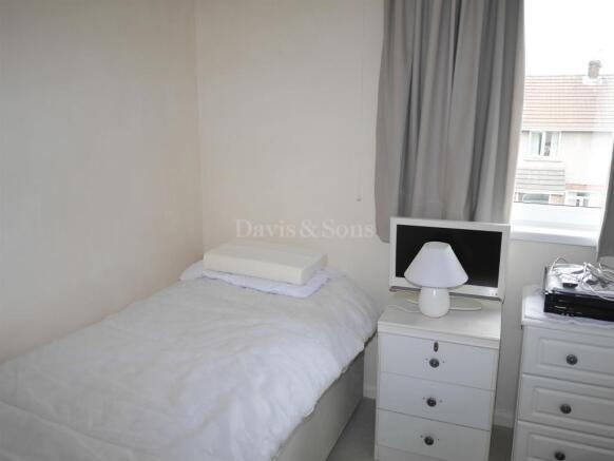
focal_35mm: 28
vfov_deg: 49.8
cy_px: 230
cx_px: 307
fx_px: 497
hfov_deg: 63.4
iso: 200
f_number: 2.5
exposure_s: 1/60
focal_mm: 14
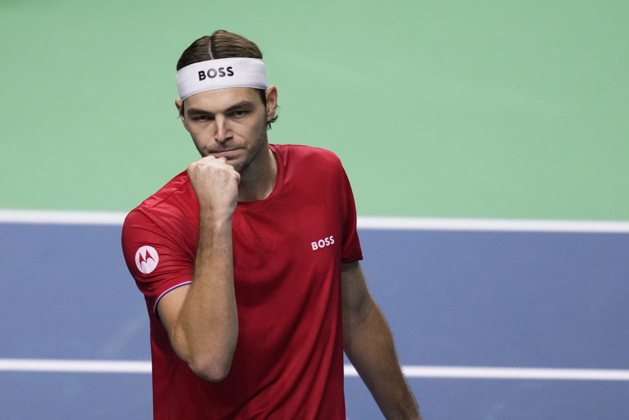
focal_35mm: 400
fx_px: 6989
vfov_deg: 3.4
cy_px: 210
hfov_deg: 5.2
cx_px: 314
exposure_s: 1/1600
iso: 3200
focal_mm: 400
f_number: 2.8
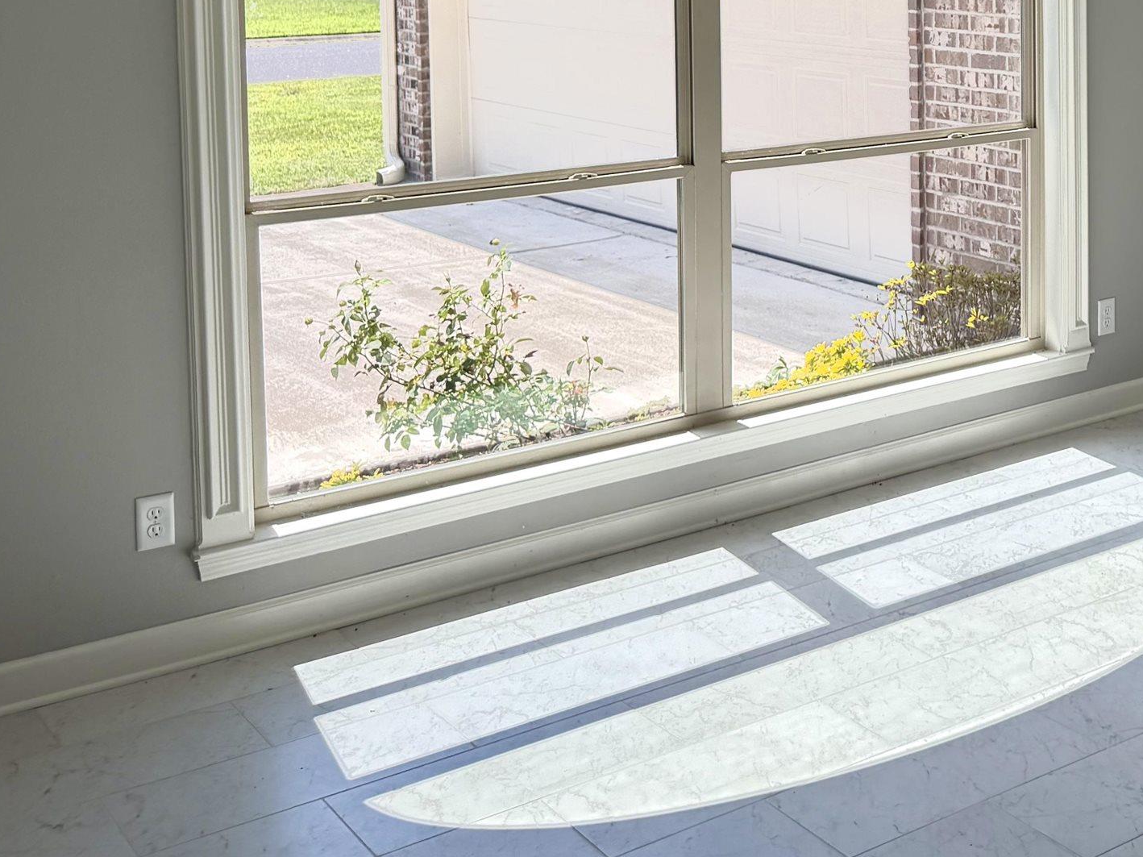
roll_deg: +0.7
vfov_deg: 26.6
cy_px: 6
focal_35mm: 52
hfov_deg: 32.9
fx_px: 1717
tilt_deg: -3.6
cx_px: 1217
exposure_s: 1/2611
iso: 100
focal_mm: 6.76
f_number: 1.78
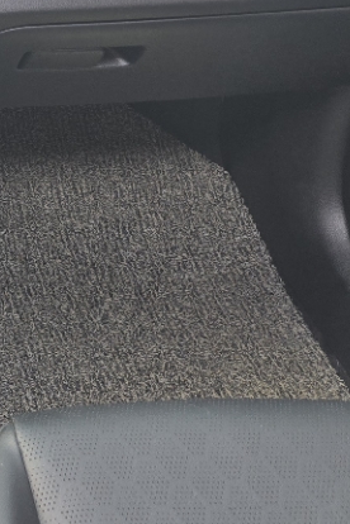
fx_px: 1079
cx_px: -256
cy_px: -72
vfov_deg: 25.1
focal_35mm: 74
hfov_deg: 16.0
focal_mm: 5.4
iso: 80
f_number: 1.8
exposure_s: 1/120
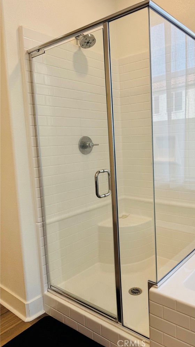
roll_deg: +2.3
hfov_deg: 42.2
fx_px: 248
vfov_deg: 69.8
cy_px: 169
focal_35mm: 27
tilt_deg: -6.8
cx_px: 134
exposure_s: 1/315
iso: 80
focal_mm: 6.76
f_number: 1.78
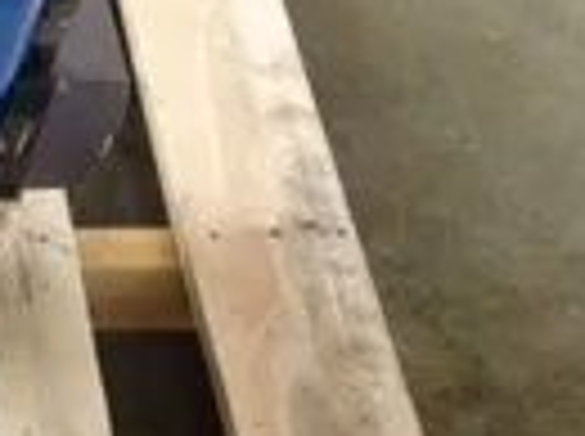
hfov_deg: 16.7
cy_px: 270
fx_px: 1822
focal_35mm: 108
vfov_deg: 13.7
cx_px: -274
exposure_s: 1/20
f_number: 2.4
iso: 320
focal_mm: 4.28
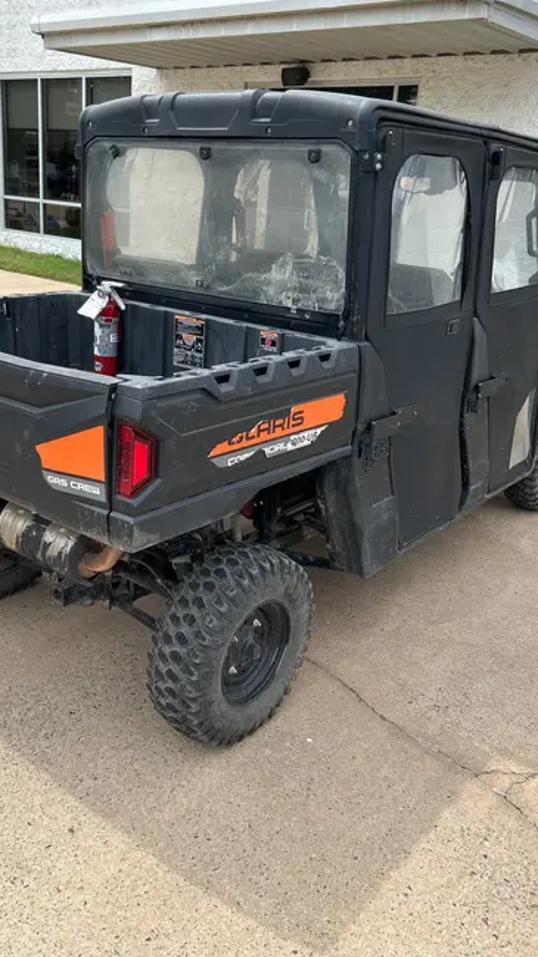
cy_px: 452
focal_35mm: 32
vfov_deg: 61.0
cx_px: 252
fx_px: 812
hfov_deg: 36.7
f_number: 1.5
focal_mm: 5.7
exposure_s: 1/2299
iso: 50
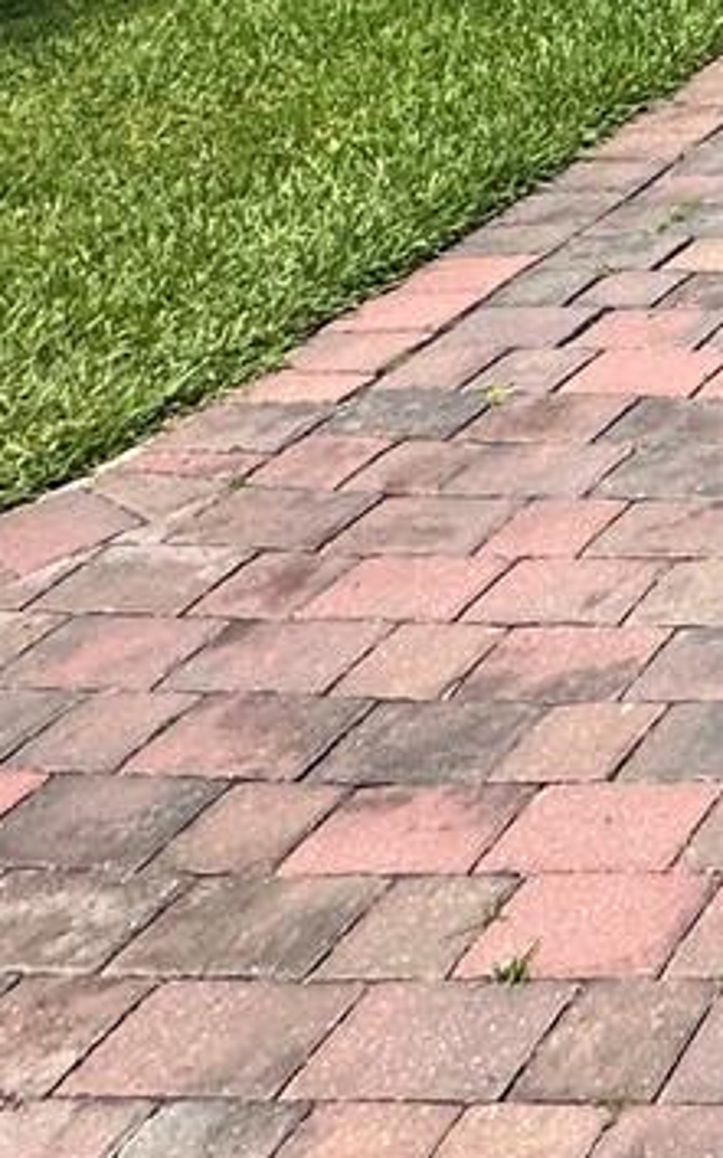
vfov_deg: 23.1
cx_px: 1799
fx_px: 2114
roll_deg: -0.6
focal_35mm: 67
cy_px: -687
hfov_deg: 13.4
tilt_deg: +6.0
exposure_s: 1/2053
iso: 50
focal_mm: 2.22
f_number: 2.2
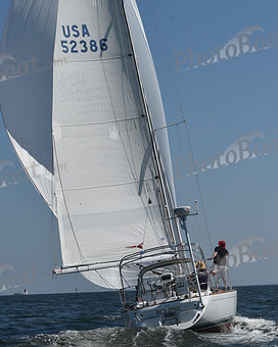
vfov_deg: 17.1
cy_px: 114
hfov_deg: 13.8
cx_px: 120
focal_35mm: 112
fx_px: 1152
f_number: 13
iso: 320
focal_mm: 70
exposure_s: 1/1250
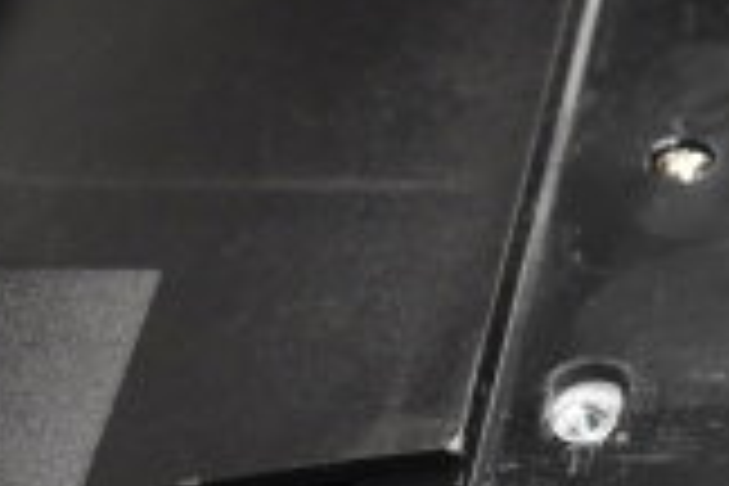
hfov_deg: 15.3
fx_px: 2511
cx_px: 1089
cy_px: 862
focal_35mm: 124
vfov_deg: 10.4
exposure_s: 1/40
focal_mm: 22
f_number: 3.8
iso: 2200
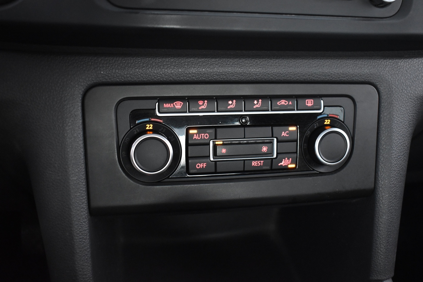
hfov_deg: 51.3
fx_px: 441
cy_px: 141
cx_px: 212
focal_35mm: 38
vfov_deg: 35.5
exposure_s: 1/15
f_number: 4
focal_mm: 25
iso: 3200
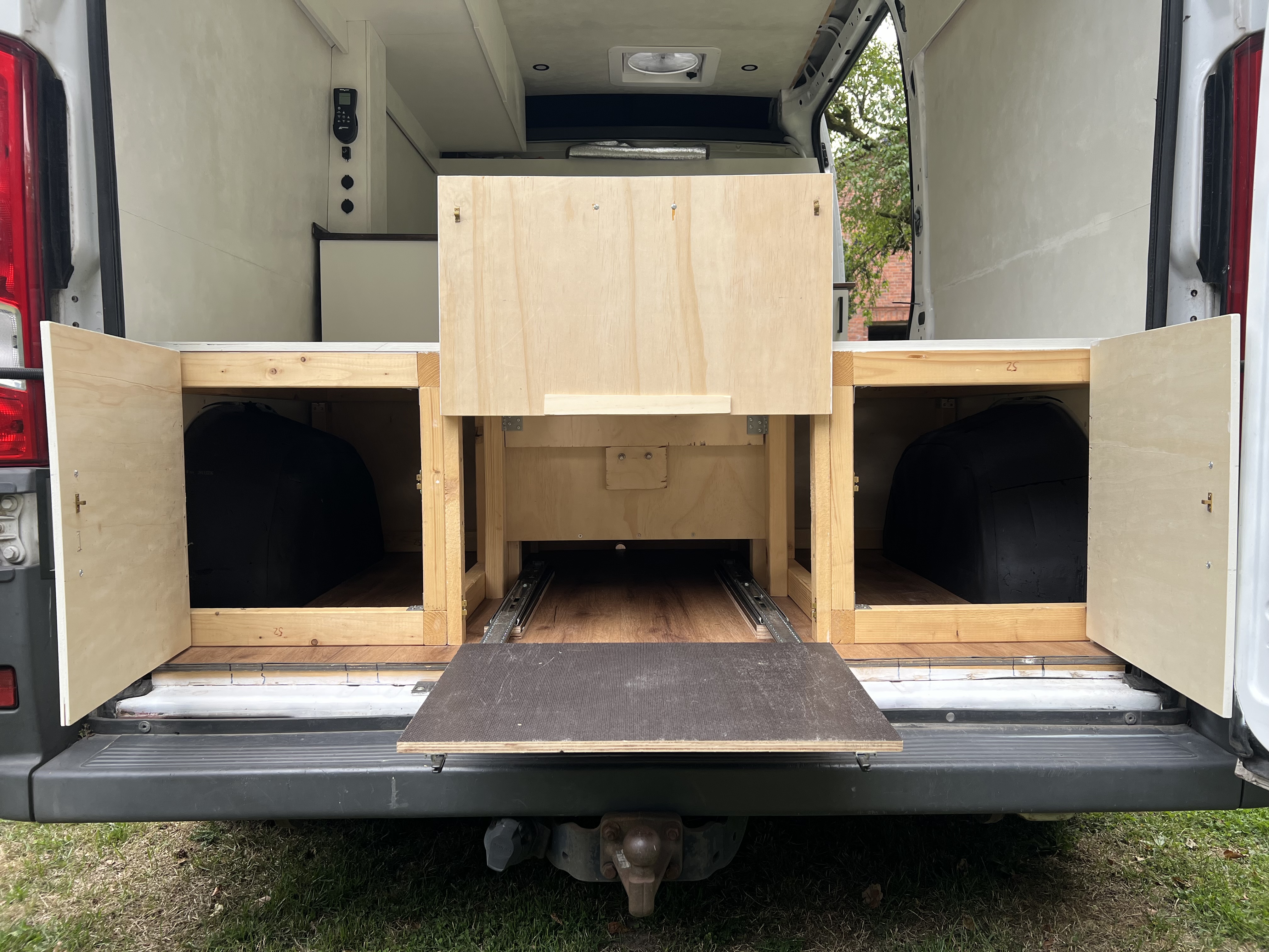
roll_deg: +0.8
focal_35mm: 26
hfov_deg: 67.3
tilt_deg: -3.9
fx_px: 953
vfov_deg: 53.1
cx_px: 634
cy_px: 476
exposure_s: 1/121
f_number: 1.5
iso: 50
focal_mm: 5.7
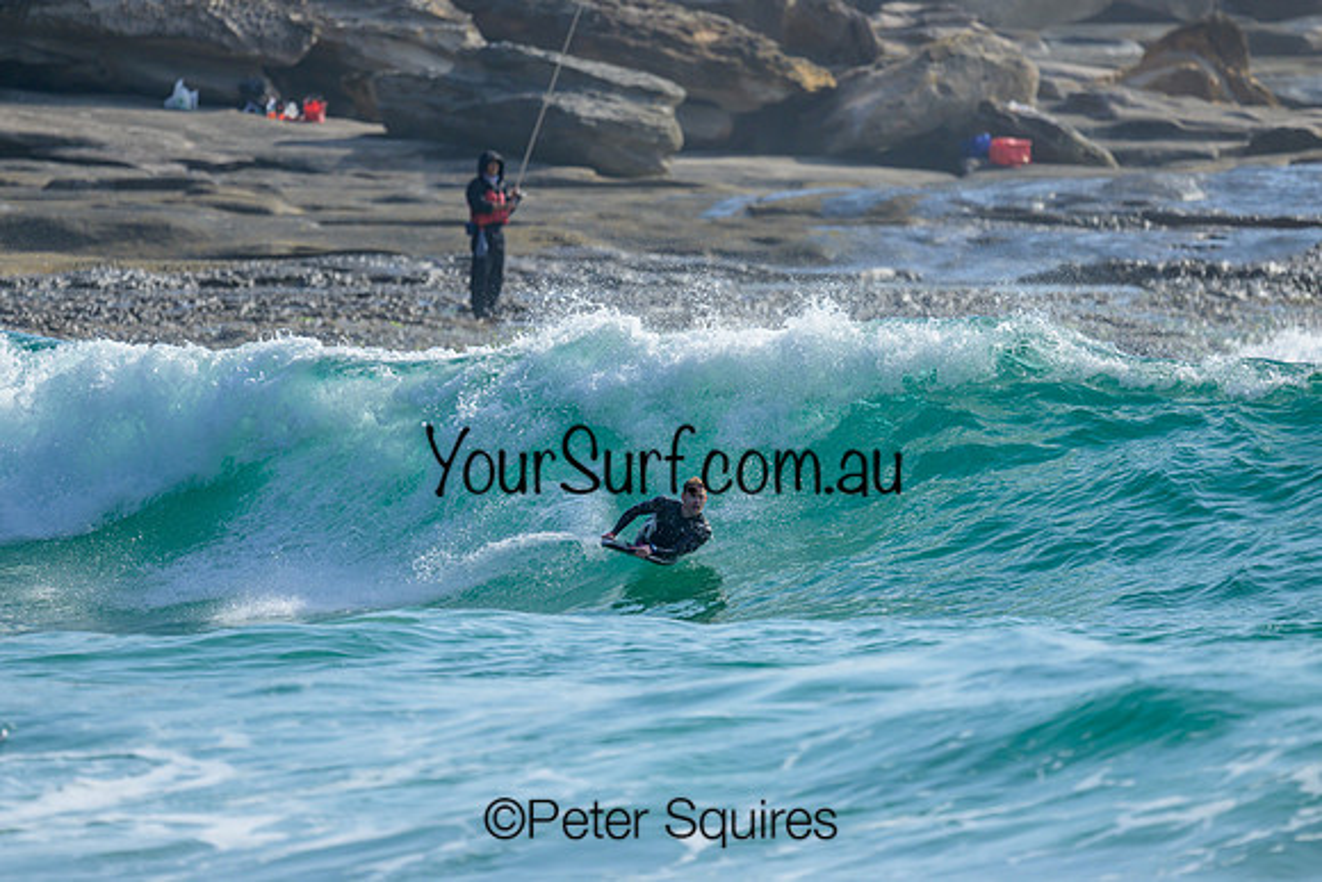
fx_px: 29383
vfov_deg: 1.7
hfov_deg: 2.6
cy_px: 441
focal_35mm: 800
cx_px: 661
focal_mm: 800
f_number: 6.3
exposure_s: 1/2000
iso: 250
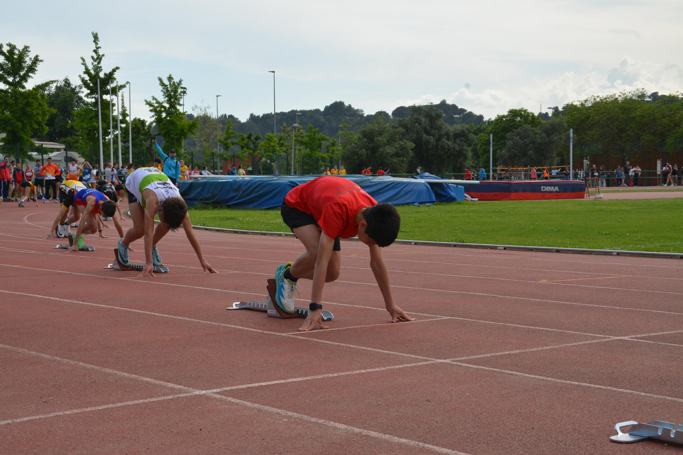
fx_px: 1195
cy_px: 228
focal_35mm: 63
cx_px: 342
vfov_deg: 21.6
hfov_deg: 31.9
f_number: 9
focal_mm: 42
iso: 100
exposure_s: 1/200
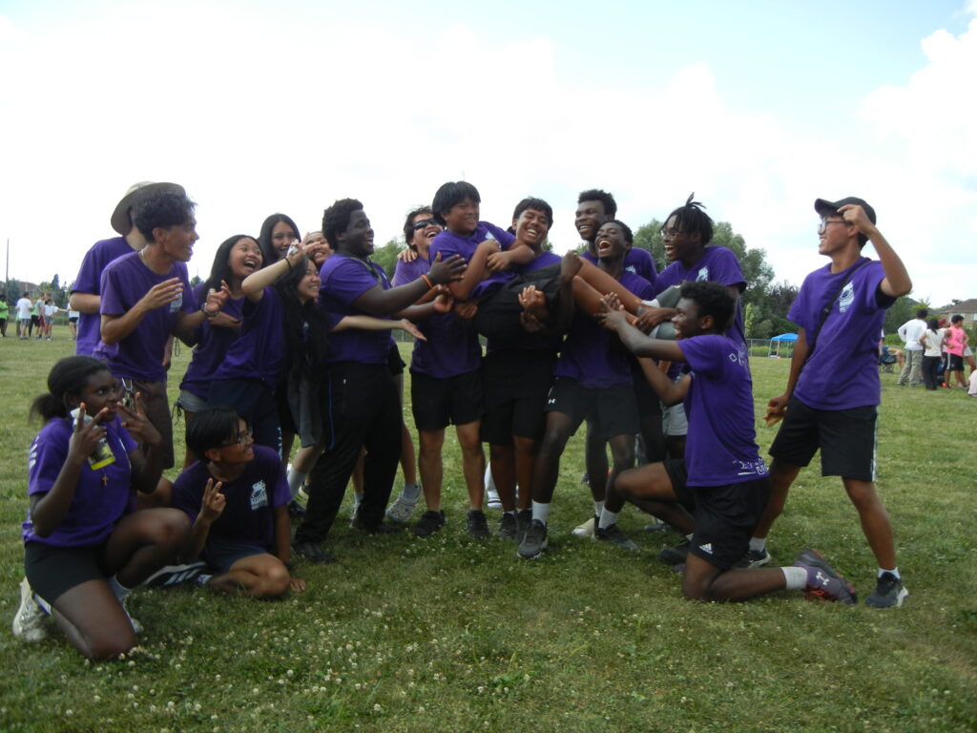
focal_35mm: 30
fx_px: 847
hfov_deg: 60.0
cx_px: 488
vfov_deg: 46.8
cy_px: 366
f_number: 3.5
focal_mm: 5.4
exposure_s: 1/557
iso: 160
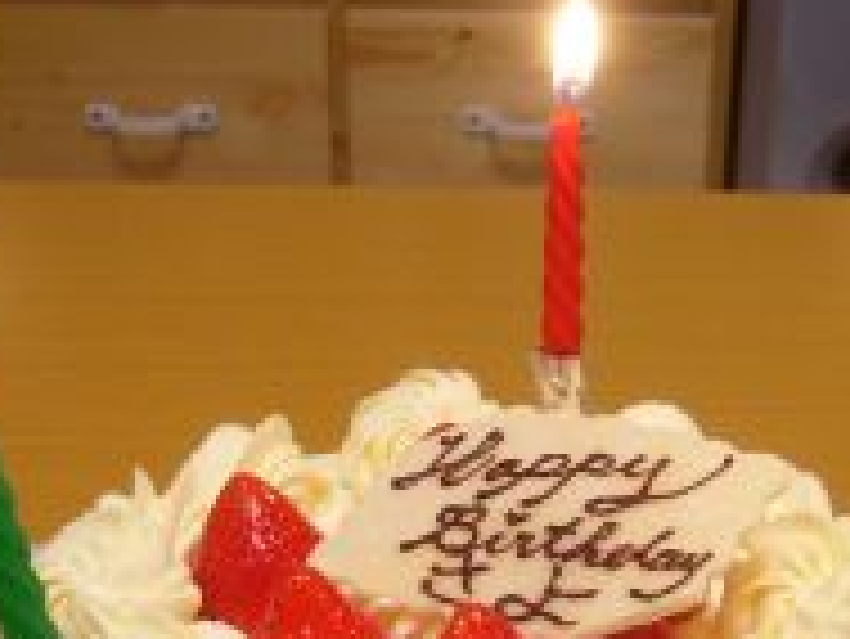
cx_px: 544
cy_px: 554
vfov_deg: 19.6
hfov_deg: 26.2
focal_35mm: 74
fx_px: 1818
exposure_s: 1/15
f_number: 2.8
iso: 100
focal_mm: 5.8
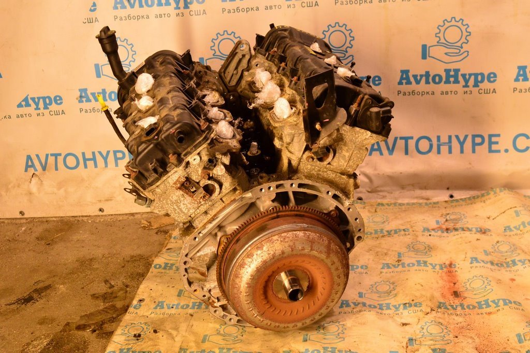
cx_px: 265
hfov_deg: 43.6
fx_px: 662
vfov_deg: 29.8
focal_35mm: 45
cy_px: 176
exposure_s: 1/50
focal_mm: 30
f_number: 8
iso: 1600
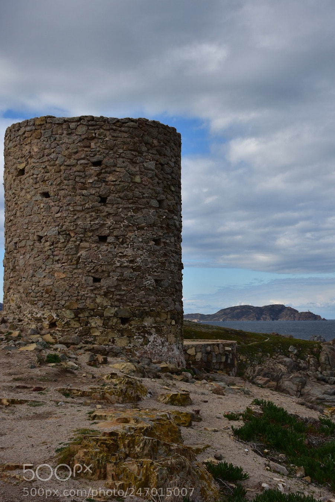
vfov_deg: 35.0
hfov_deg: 23.8
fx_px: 795
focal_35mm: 57
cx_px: 198
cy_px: 223
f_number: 8
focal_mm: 32
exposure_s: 1/500
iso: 100
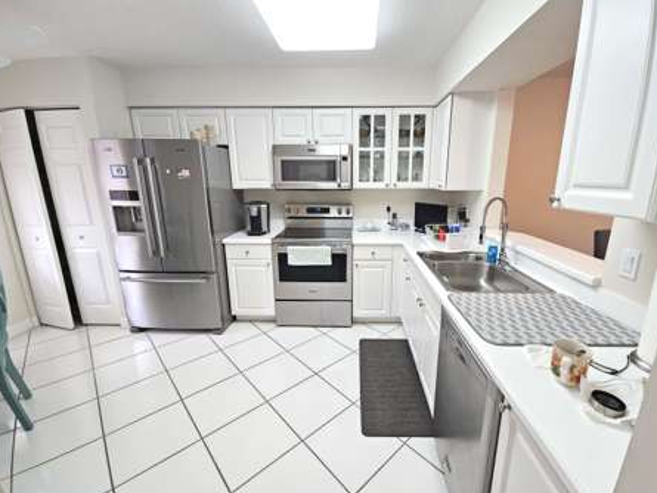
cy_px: 253
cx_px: 344
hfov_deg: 102.0
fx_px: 266
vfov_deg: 85.7
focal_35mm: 14
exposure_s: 1/60
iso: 200
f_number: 2.2
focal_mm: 2.2
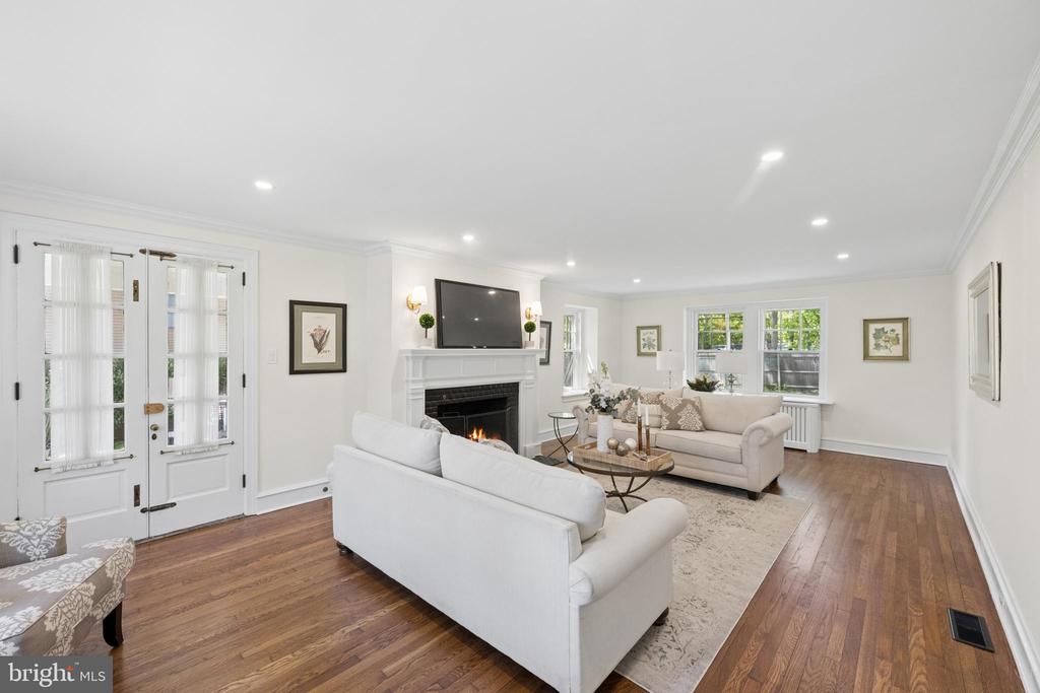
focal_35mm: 14
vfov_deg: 81.2
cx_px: 520
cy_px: 346
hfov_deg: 104.2
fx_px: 404
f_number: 6.3
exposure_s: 1/160
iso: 1250
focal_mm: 14
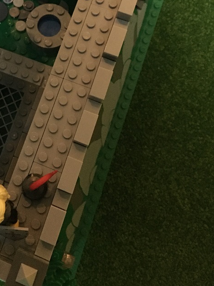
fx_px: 462
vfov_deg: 32.5
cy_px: 25
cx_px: 12
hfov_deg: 25.1
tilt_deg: -70.1
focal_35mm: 56
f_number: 2.2
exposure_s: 1/17
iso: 640
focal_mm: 4.15
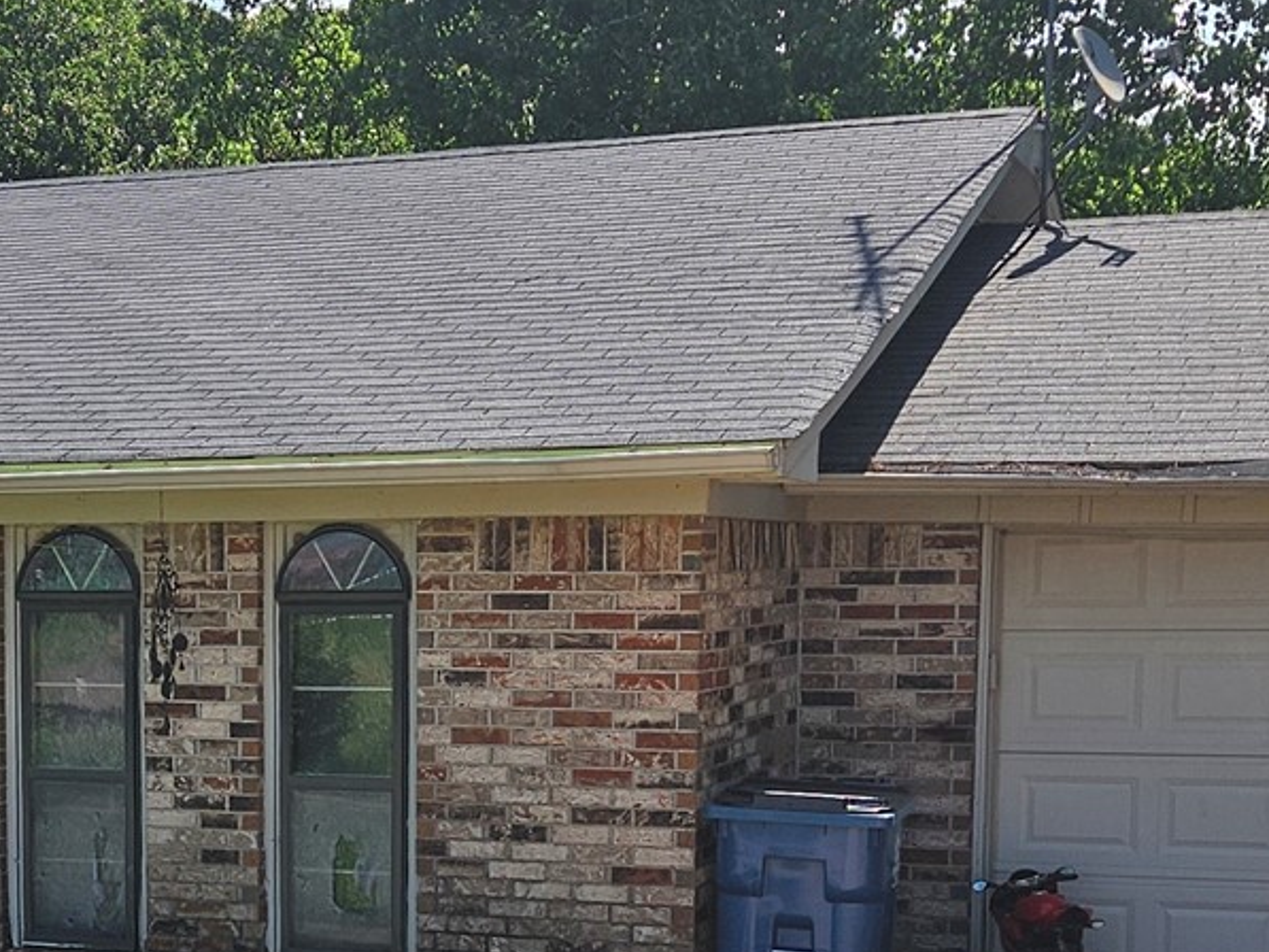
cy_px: 846
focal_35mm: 74
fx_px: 2713
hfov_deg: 25.9
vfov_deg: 19.6
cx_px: 268
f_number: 1.8
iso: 25
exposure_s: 1/1844
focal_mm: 5.4
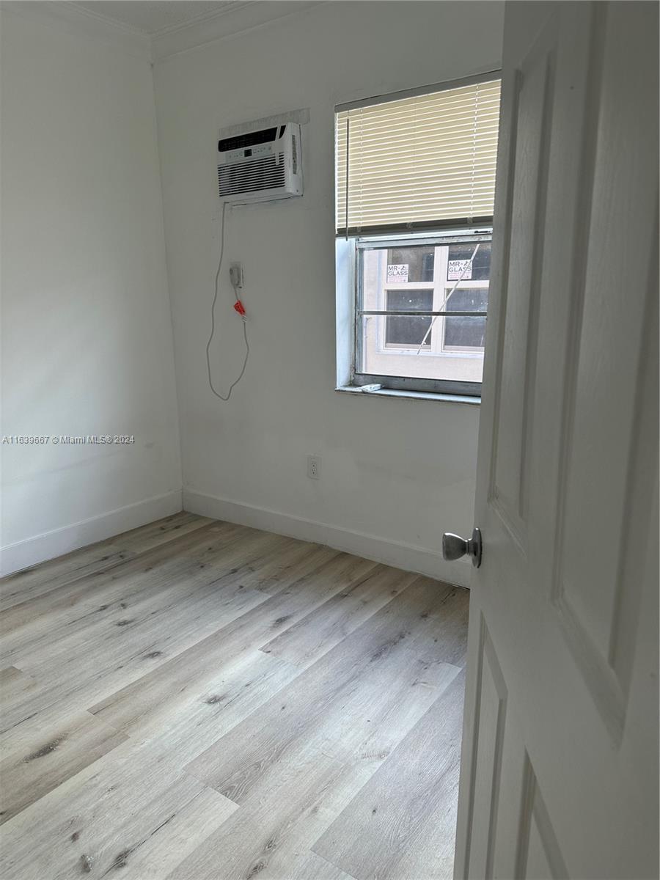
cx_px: 330
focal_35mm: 24
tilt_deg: -13.0
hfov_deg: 56.8
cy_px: 440
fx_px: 610
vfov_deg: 71.6
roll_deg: +1.0
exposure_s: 1/151
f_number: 1.78
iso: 64
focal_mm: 6.86
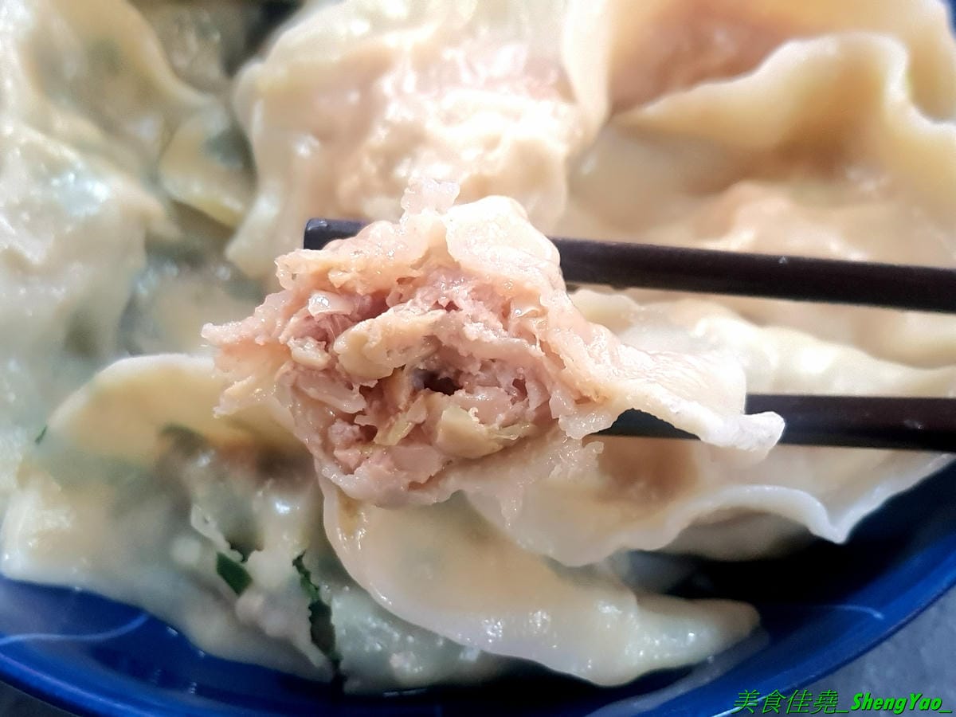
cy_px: 358
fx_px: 718
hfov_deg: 67.3
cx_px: 478
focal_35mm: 26
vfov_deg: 53.1
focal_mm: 4.3
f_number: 1.7
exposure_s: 1/60
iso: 250
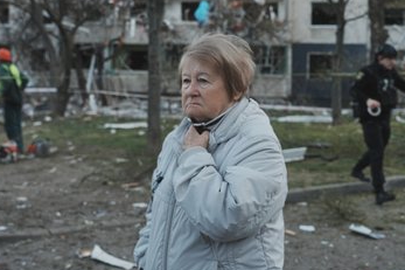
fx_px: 427
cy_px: 132
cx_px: 200
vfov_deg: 35.0
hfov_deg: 50.7
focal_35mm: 38
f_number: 4
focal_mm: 33
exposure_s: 1/1250
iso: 400
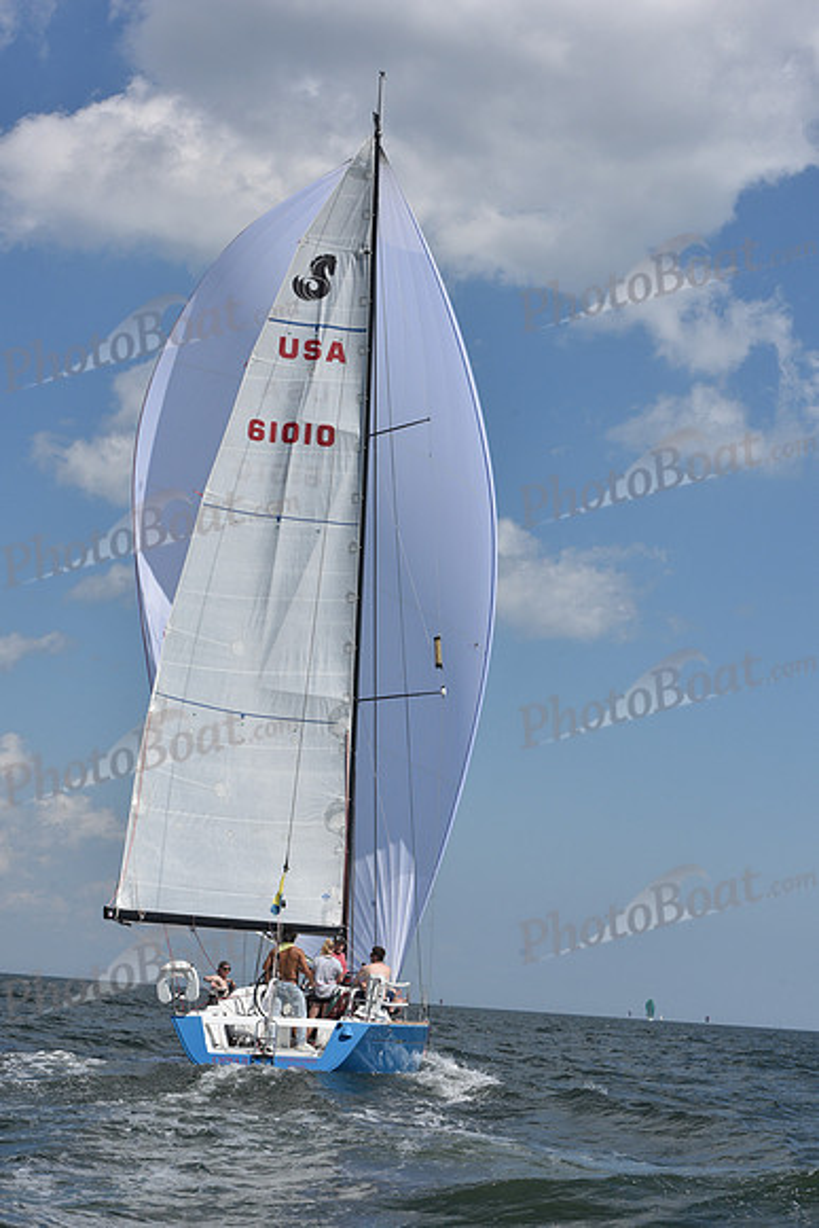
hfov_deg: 19.5
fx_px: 2387
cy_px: 614
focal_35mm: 70
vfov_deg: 28.8
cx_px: 410
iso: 320
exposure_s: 1/1250
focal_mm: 70
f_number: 11
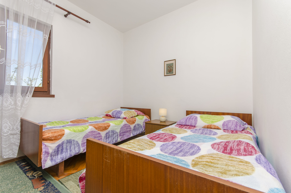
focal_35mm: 15
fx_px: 121
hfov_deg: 100.5
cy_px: 96
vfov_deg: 77.1
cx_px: 146
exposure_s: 1/160
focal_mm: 10
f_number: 7.1
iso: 100
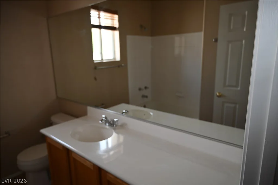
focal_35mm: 24
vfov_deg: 53.1
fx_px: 185
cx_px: 139
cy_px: 92
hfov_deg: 73.7
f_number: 4
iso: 320
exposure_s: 1/60
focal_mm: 24
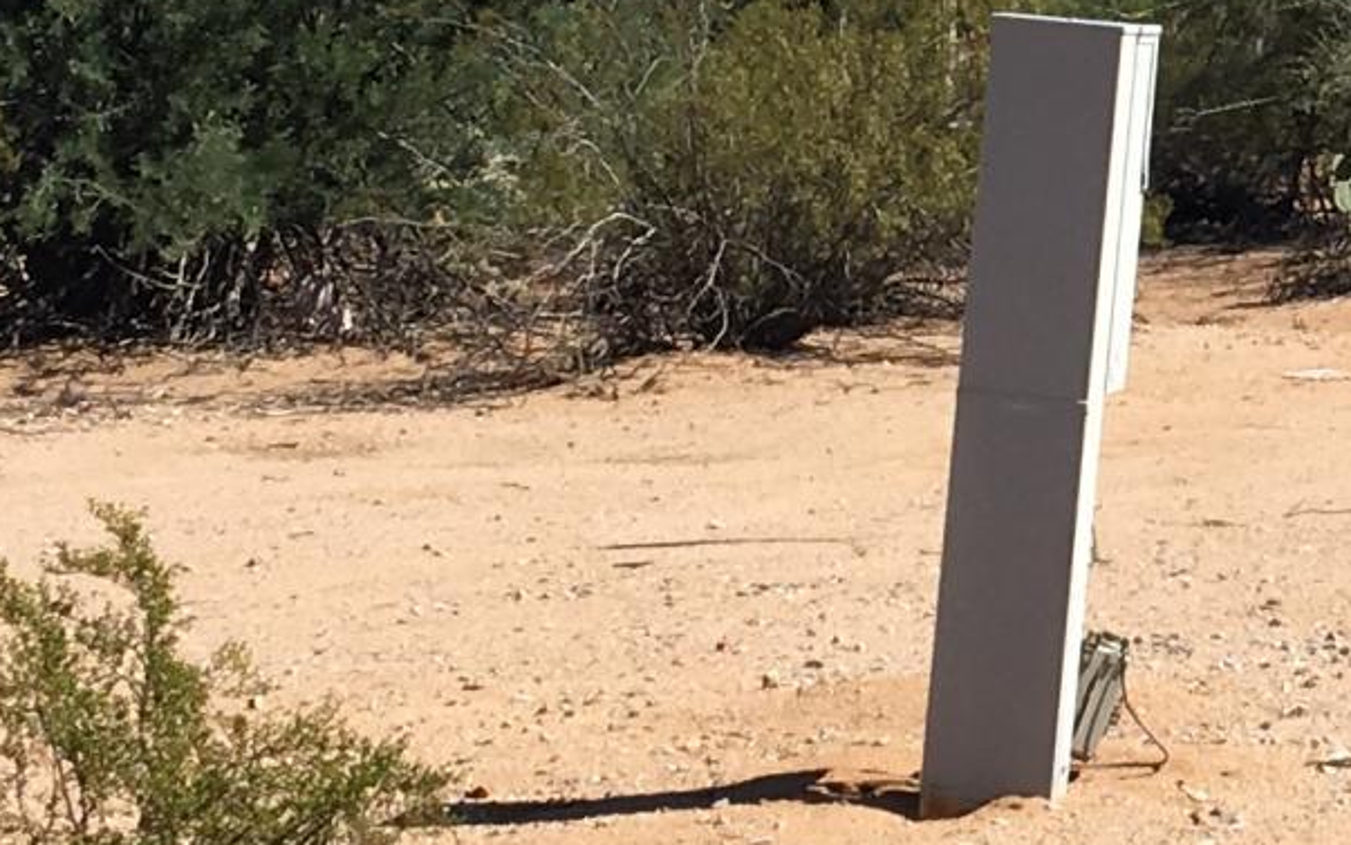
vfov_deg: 8.5
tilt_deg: +1.1
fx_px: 5634
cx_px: 1667
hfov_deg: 13.3
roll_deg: +0.6
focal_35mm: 153
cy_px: -159
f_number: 2.2
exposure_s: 1/1876
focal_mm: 4.15
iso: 25
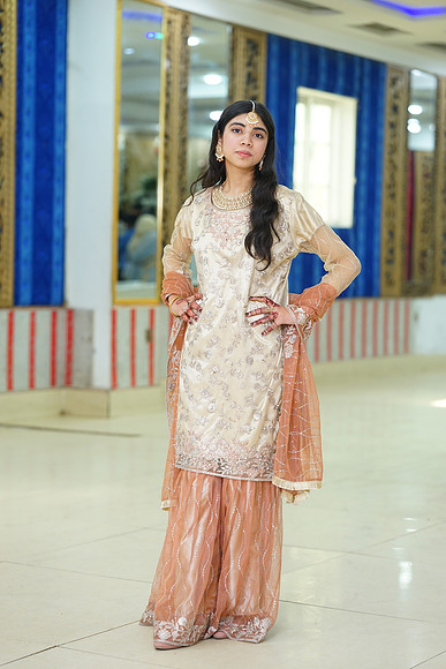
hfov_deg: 16.1
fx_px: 1579
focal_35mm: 85
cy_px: 334
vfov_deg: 23.9
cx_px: 223
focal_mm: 85
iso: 640
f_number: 2.8
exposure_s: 1/160
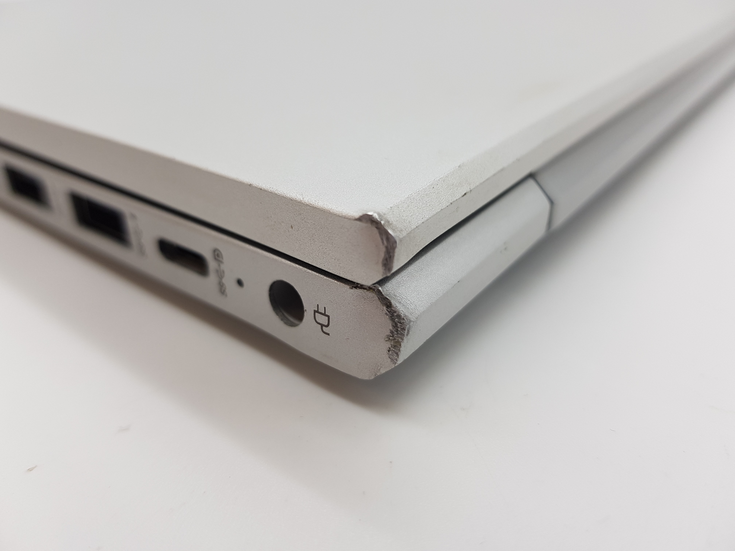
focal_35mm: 26
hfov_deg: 67.3
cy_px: 276
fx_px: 552
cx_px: 368
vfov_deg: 53.1
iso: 40
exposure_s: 1/212
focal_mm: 4.2
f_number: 1.7
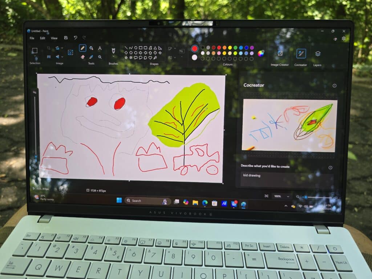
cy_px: 140
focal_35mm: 23
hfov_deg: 73.9
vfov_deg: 58.9
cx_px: 186
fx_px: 247
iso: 32
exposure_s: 1/60
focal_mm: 6.3
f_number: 1.7
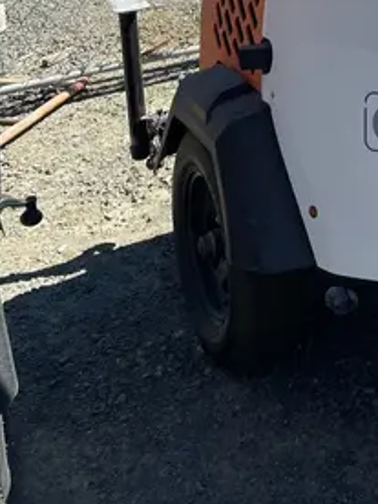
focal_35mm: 69
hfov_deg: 19.7
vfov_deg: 24.8
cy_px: -132
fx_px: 1005
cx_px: 488
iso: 32
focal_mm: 4.2
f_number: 1.6
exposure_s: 1/3125
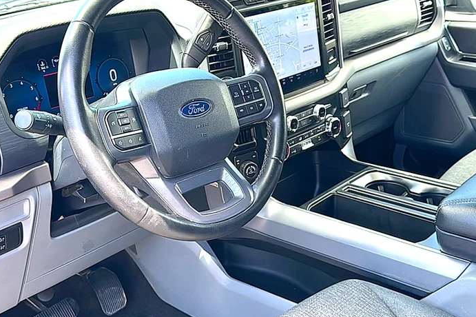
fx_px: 515
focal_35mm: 39
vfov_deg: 34.1
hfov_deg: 49.6
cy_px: 142
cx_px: 238
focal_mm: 6.86
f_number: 1.78
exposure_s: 1/254
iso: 125
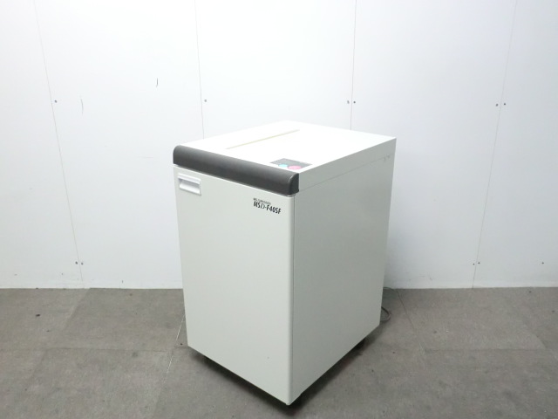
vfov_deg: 44.2
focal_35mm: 32
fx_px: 516
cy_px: 210
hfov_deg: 56.8
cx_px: 279
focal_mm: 5.8
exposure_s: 1/40
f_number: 3.5
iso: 800
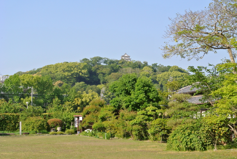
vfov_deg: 18.5
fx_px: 488
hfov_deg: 27.3
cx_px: 118
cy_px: 80
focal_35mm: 74
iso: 180
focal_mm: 27.5
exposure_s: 1/500
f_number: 5.6
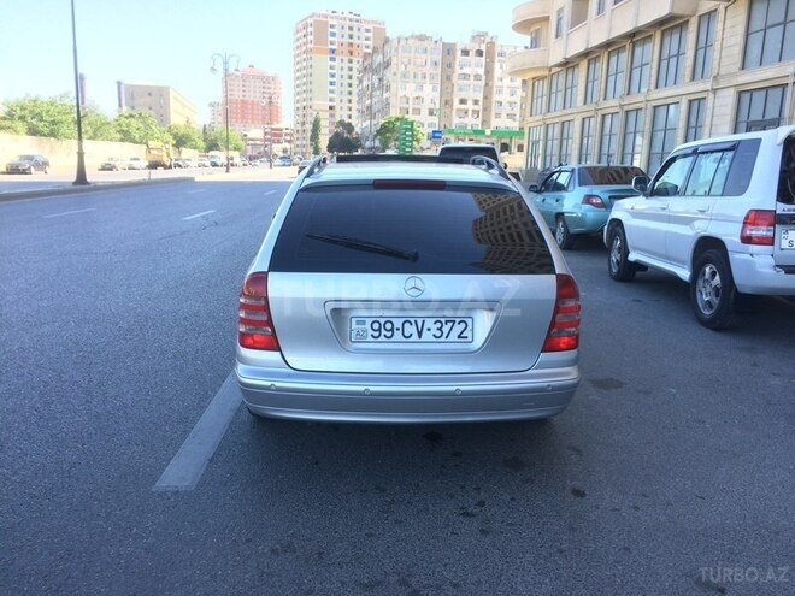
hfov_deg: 61.7
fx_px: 666
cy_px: 298
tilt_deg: -12.2
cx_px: 398
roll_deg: -1.3
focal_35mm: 29
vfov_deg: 48.2
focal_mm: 4.15
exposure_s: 1/318
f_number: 2.2
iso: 32
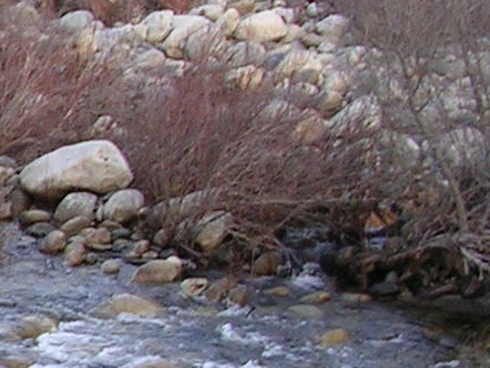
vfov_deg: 8.3
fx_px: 2520
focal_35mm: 178
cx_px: -597
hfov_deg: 10.0
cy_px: 330
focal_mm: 5.8
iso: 50
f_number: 2.8
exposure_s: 1/64
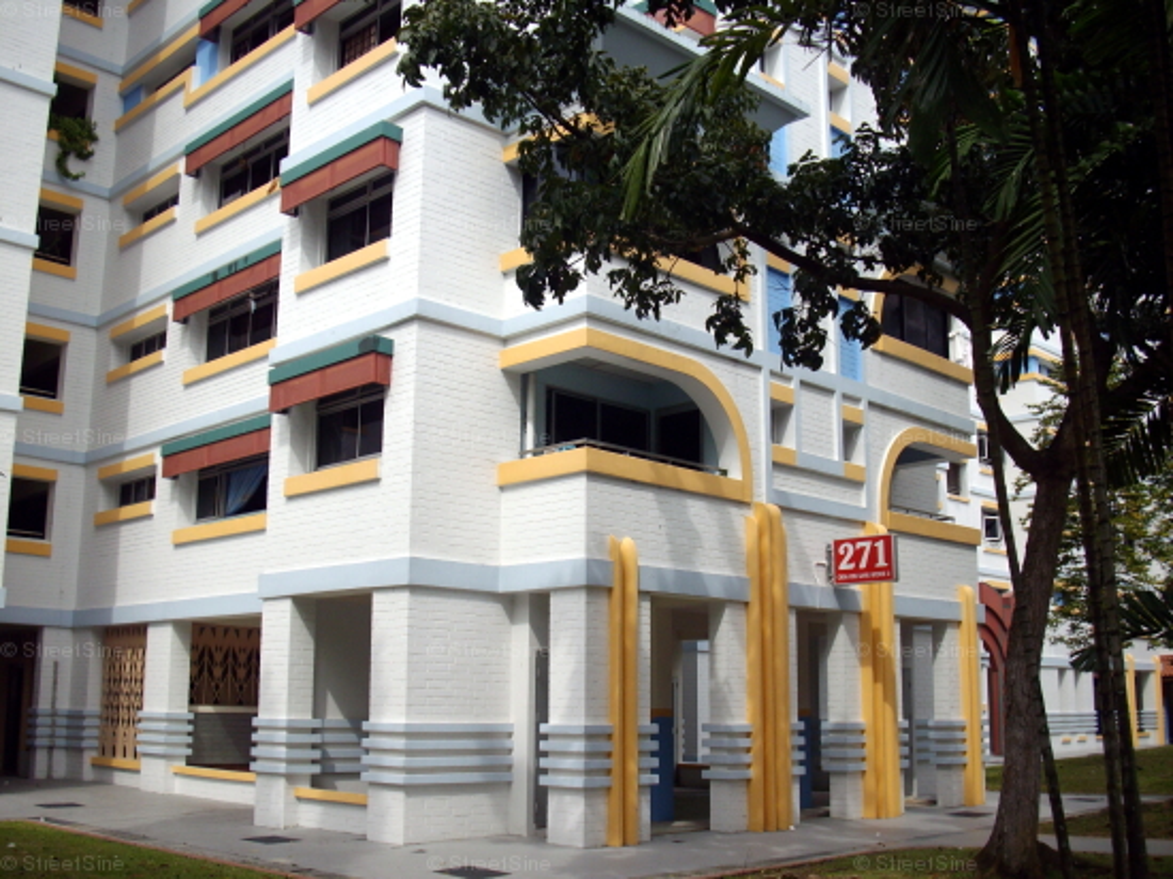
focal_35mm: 37
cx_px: 586
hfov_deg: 50.2
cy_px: 440
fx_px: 1253
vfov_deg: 38.6
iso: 80
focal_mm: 6.2
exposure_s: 1/200
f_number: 5.6
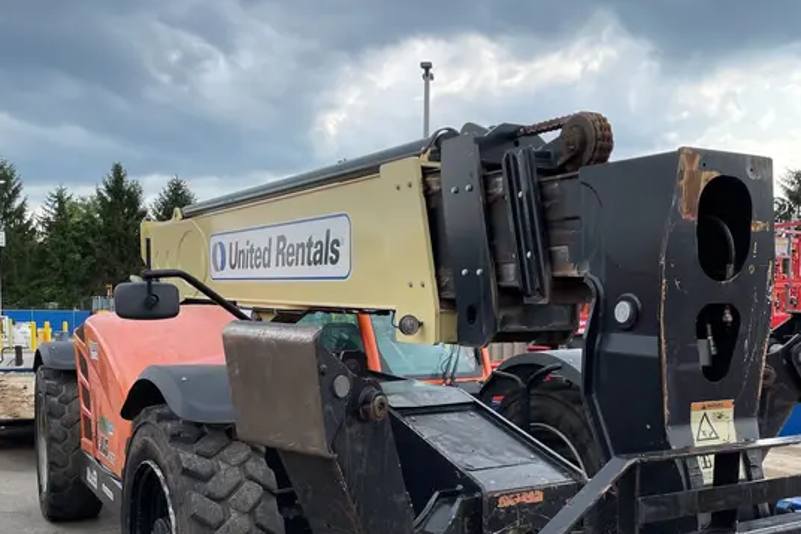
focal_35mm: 37
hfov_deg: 51.9
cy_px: 387
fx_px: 823
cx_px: 405
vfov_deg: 35.3
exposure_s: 1/1319
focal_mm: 4.2
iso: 32
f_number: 1.6
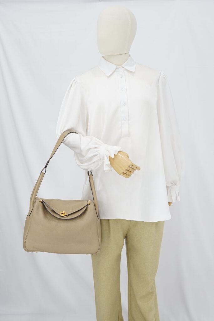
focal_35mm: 50
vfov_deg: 39.6
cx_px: 107
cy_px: 160
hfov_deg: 27.0
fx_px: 446
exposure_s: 1/10
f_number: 6.3
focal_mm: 50
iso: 640
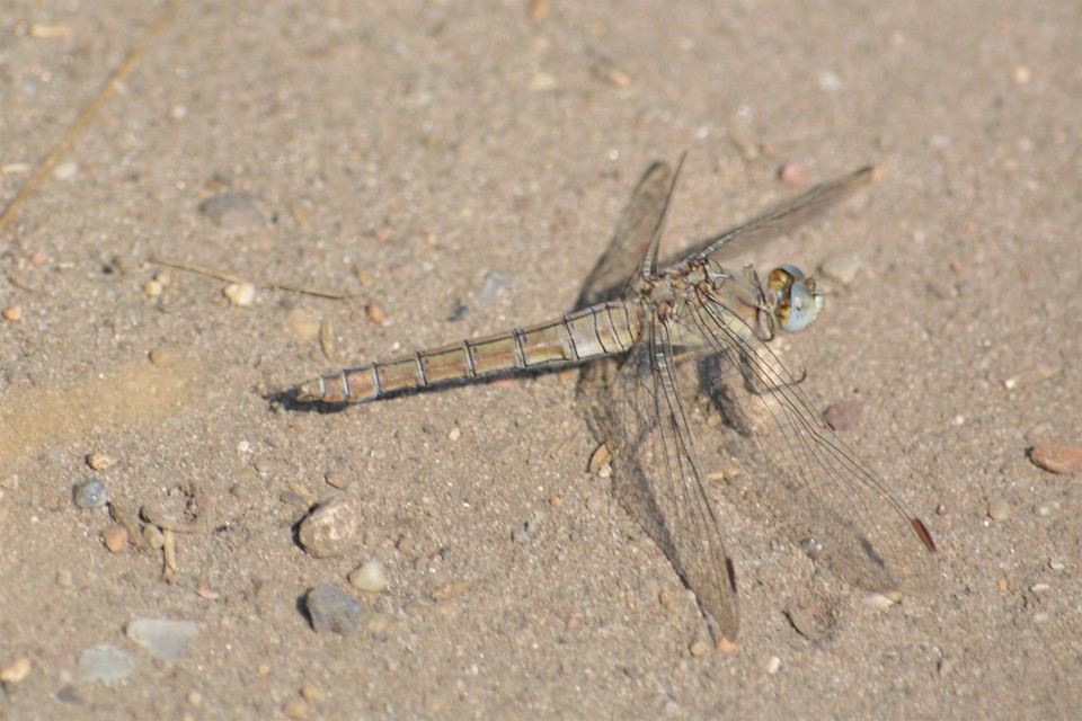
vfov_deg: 3.1
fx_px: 13524
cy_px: 360
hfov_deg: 4.6
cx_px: 541
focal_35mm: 450
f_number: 8
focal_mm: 300
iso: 100
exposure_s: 1/250
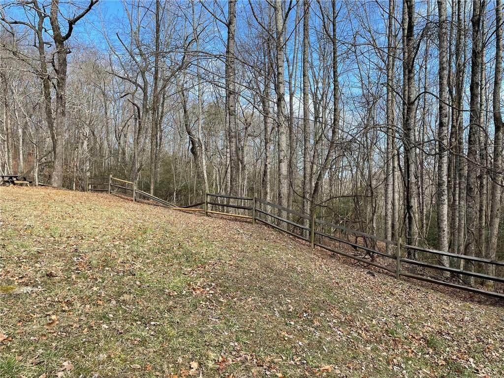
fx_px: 379
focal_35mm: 26
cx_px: 252
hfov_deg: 67.3
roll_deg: +0.3
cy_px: 189
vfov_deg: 53.1
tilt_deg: +0.4
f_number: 1.6
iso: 32
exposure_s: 1/972
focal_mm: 4.2
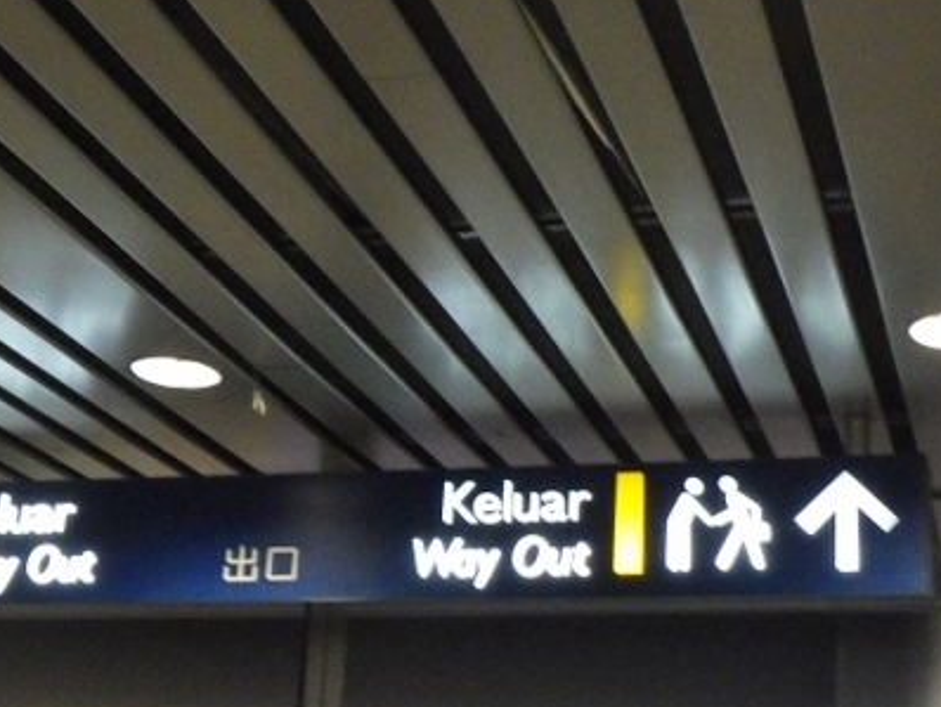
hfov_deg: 27.0
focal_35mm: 72
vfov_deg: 20.5
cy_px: 383
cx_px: 442
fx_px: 1958
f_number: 3.5
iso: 800
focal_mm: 5
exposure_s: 1/45
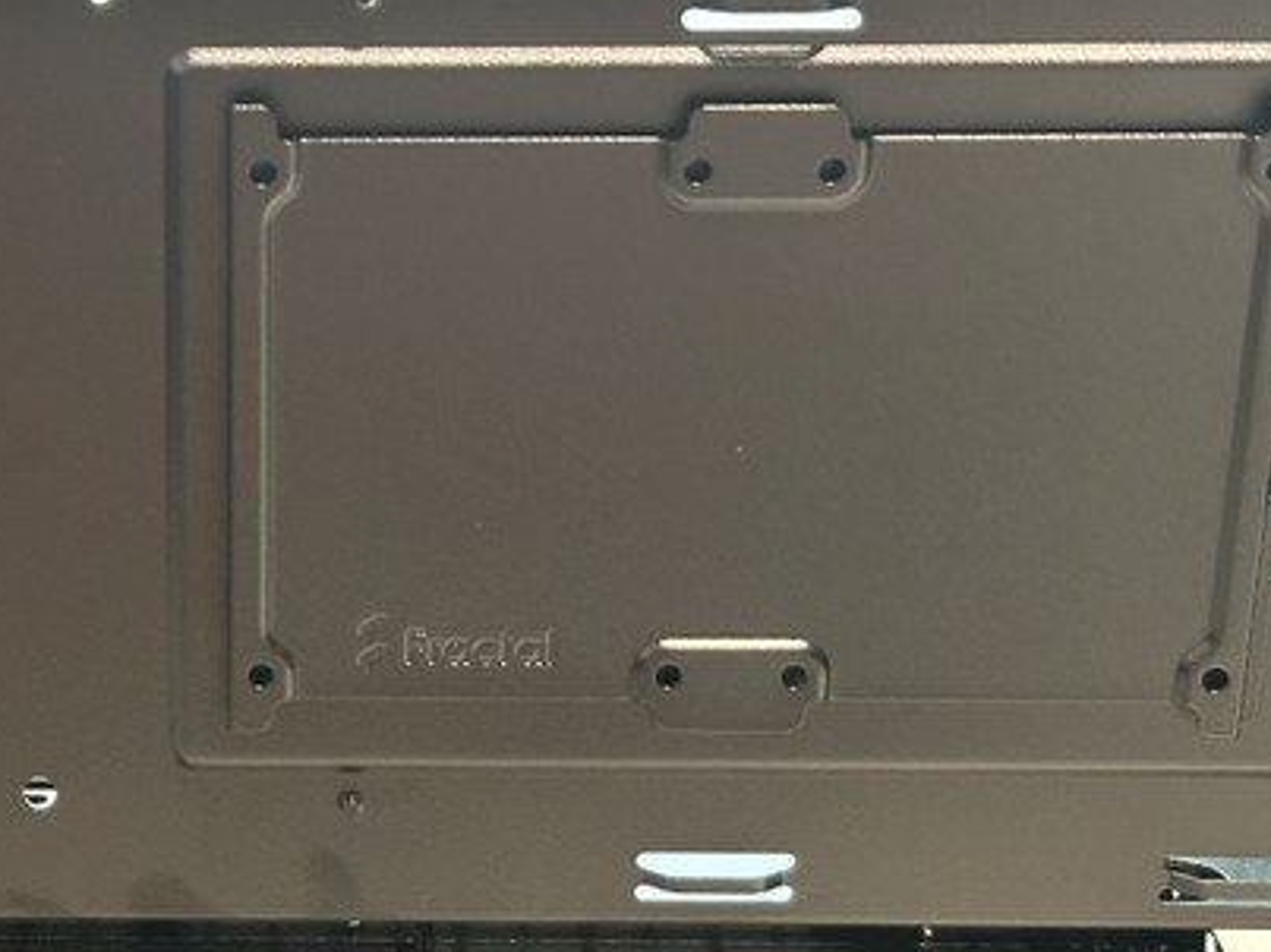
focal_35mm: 93
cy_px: 815
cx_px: 202
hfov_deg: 20.8
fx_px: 3414
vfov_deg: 15.7
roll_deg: -0.2
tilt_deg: -22.2
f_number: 1.78
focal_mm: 6.86
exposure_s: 1/40
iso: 200
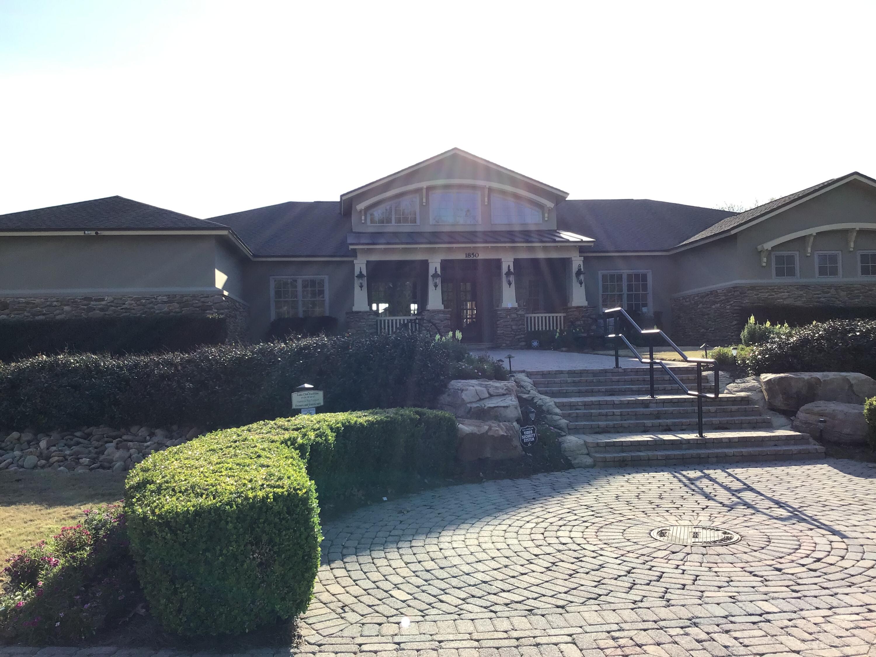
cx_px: 438
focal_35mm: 31
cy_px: 328
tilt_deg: +0.6
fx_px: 784
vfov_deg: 45.4
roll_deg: +2.1
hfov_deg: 58.4
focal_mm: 3.3
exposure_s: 1/936
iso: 25
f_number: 2.4
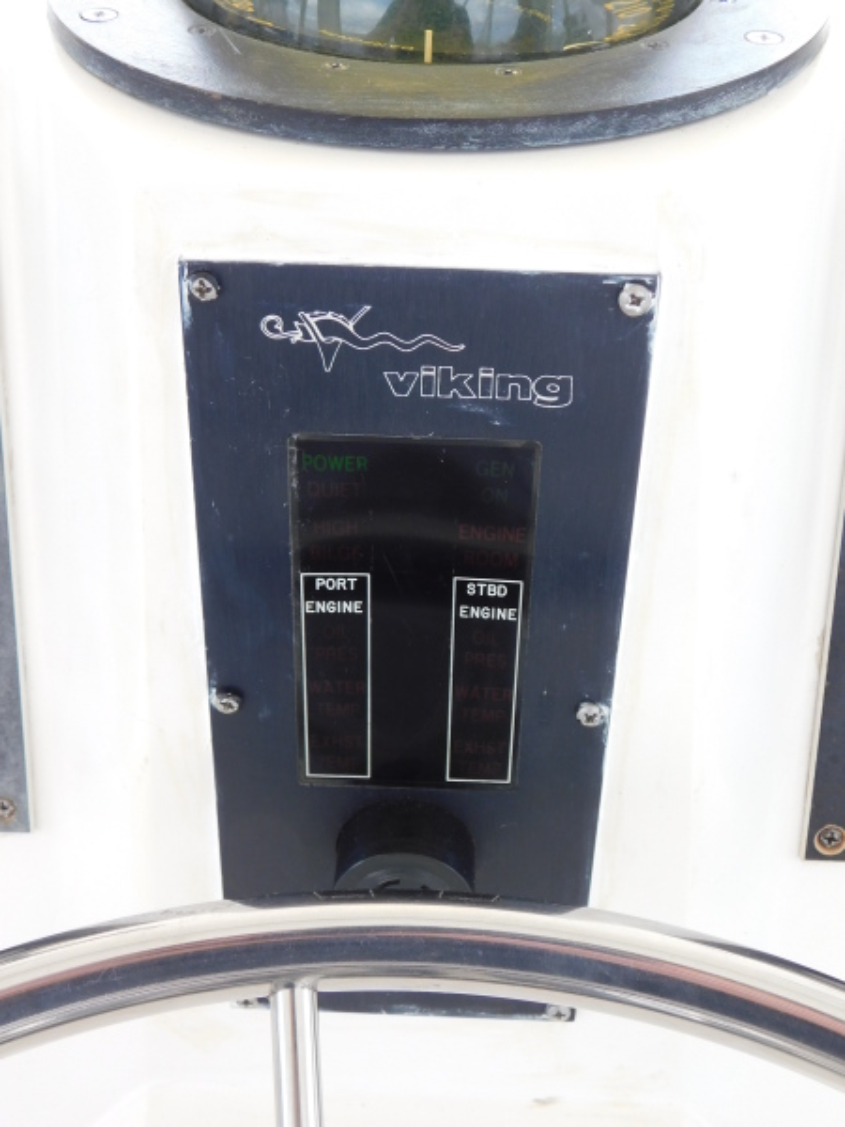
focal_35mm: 45
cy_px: 564
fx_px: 1465
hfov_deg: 32.2
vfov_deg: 42.1
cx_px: 422
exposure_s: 1/125
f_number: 3.7
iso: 125
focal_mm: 8
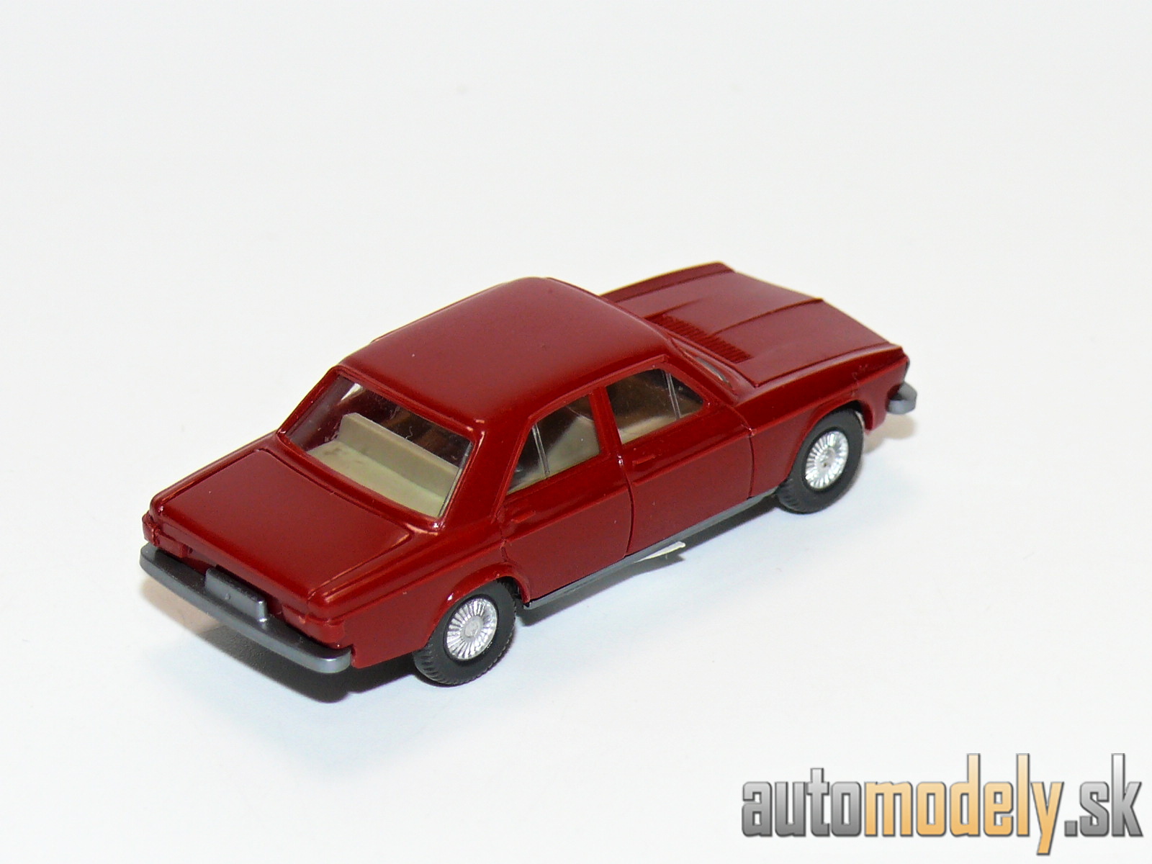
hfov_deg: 14.4
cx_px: 576
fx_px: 4559
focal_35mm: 137
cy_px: 432
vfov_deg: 10.8
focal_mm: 16.4
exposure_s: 1/30
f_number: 4
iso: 100
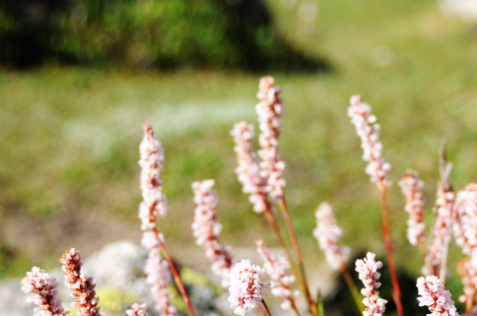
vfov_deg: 11.0
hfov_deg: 16.3
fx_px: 1640
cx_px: 449
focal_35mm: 124
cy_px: 273
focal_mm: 40
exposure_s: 1/1000
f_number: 6.3
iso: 250
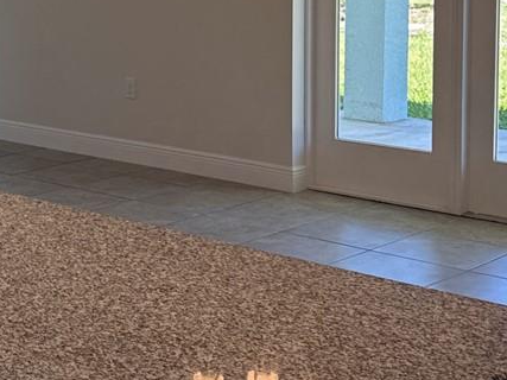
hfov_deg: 20.5
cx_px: -81
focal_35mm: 90
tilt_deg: -6.5
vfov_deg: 16.2
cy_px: 32
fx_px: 1318
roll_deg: +0.8
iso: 80
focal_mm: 6.76
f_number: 1.78
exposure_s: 1/202
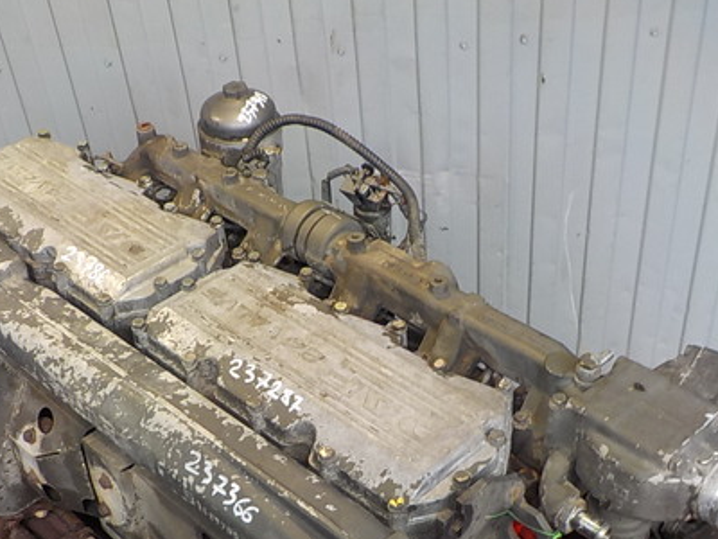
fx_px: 996
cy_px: 392
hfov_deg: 39.6
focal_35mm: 48
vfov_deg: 29.9
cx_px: 320
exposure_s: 1/30
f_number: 3.3
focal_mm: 4.1
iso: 125
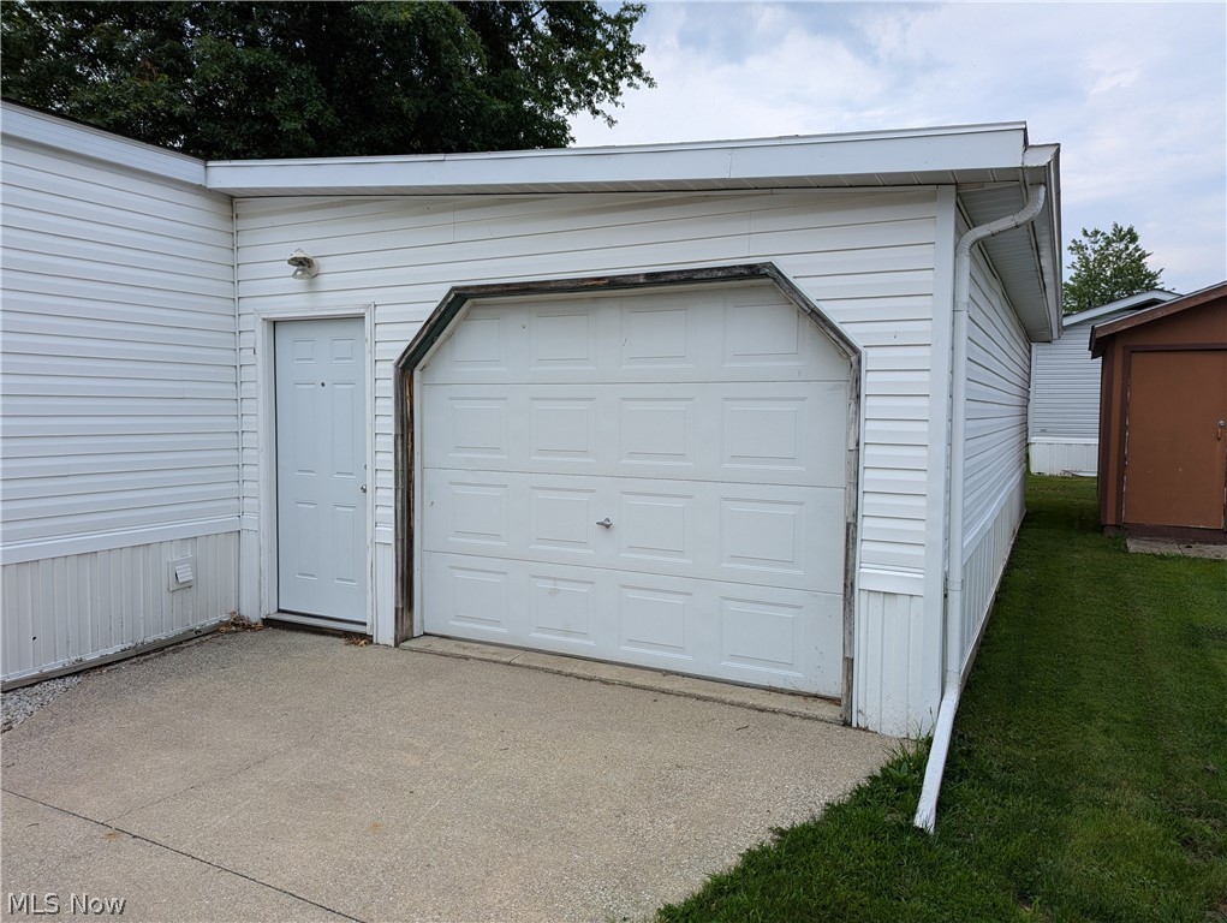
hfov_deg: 71.5
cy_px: 462
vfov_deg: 56.9
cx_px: 614
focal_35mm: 24
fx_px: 852
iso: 53
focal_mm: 6.81
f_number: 1.85
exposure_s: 1/1984
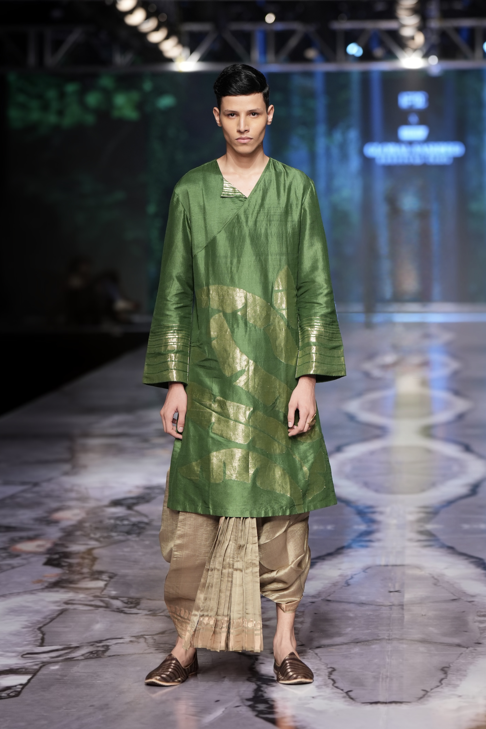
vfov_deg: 18.6
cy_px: 364
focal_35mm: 110
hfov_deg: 12.5
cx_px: 243
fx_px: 2227
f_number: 2.8
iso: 640
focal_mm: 110
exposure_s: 1/250
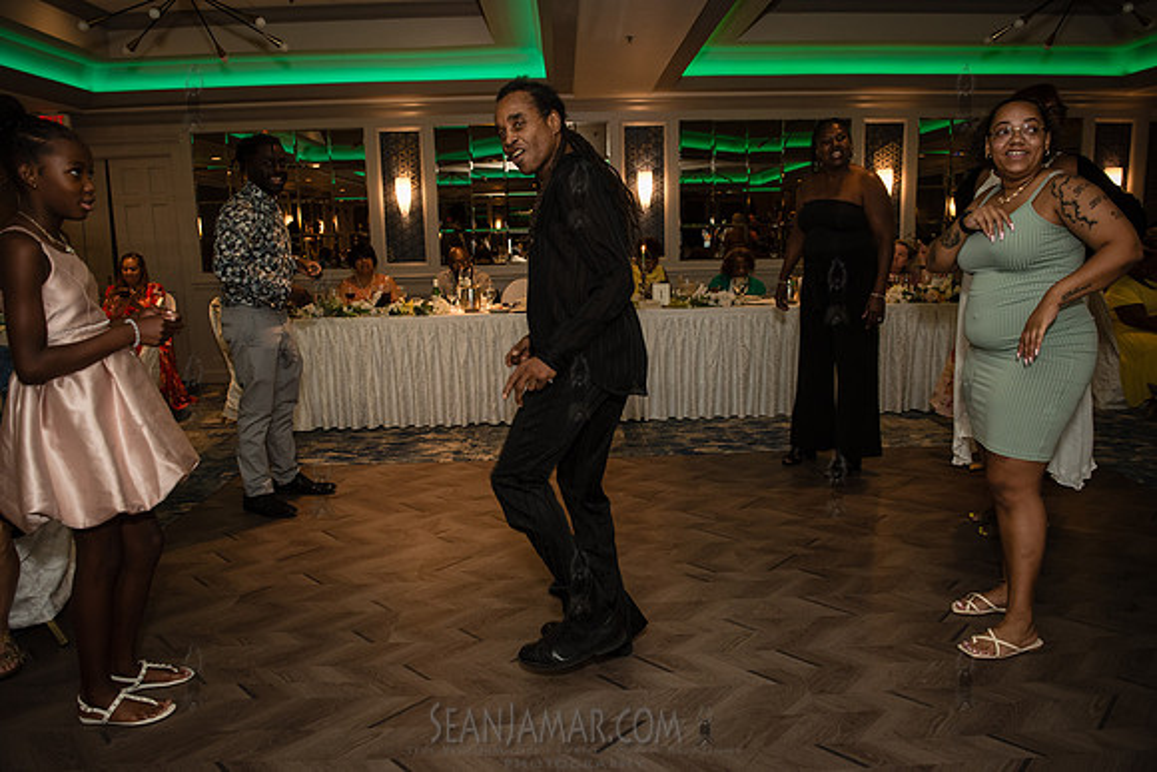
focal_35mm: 24
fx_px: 771
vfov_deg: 53.2
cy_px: 386
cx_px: 578
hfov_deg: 73.7
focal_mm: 24
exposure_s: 1/160
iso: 1600
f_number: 3.5
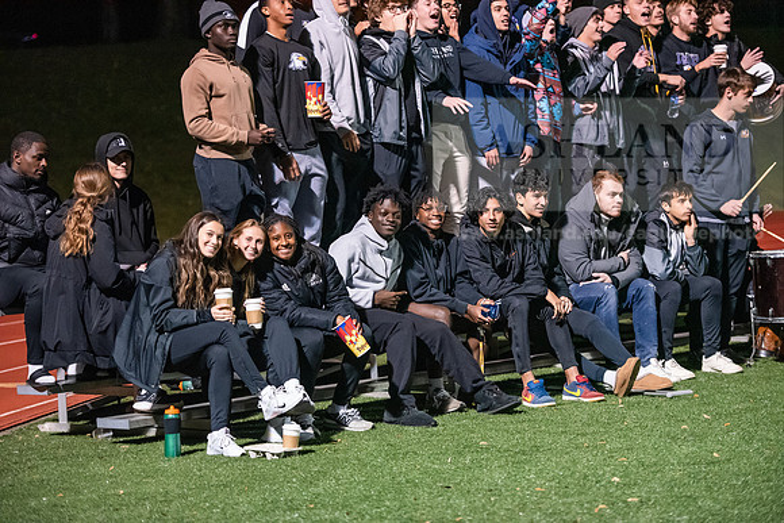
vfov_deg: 12.5
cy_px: 262
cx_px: 392
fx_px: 2396
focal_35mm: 110
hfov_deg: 18.6
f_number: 2.8
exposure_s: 1/400
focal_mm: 110
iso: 8000
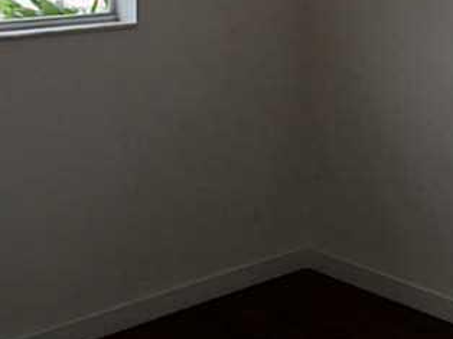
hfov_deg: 26.2
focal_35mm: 74
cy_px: -65
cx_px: 312
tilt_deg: -0.5
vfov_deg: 18.8
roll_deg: -1.0
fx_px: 968
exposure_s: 1/377
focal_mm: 4.15
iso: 32
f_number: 2.2
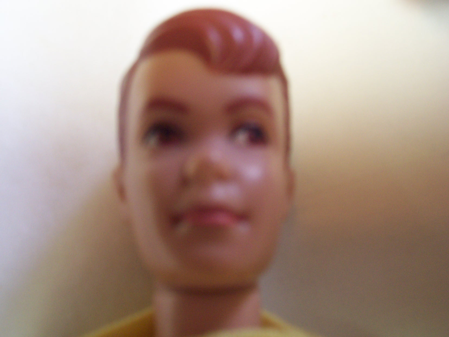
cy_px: 168
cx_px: 224
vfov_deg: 38.7
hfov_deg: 50.1
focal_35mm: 37
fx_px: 480
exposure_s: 1/20
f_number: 2.8
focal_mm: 5.6
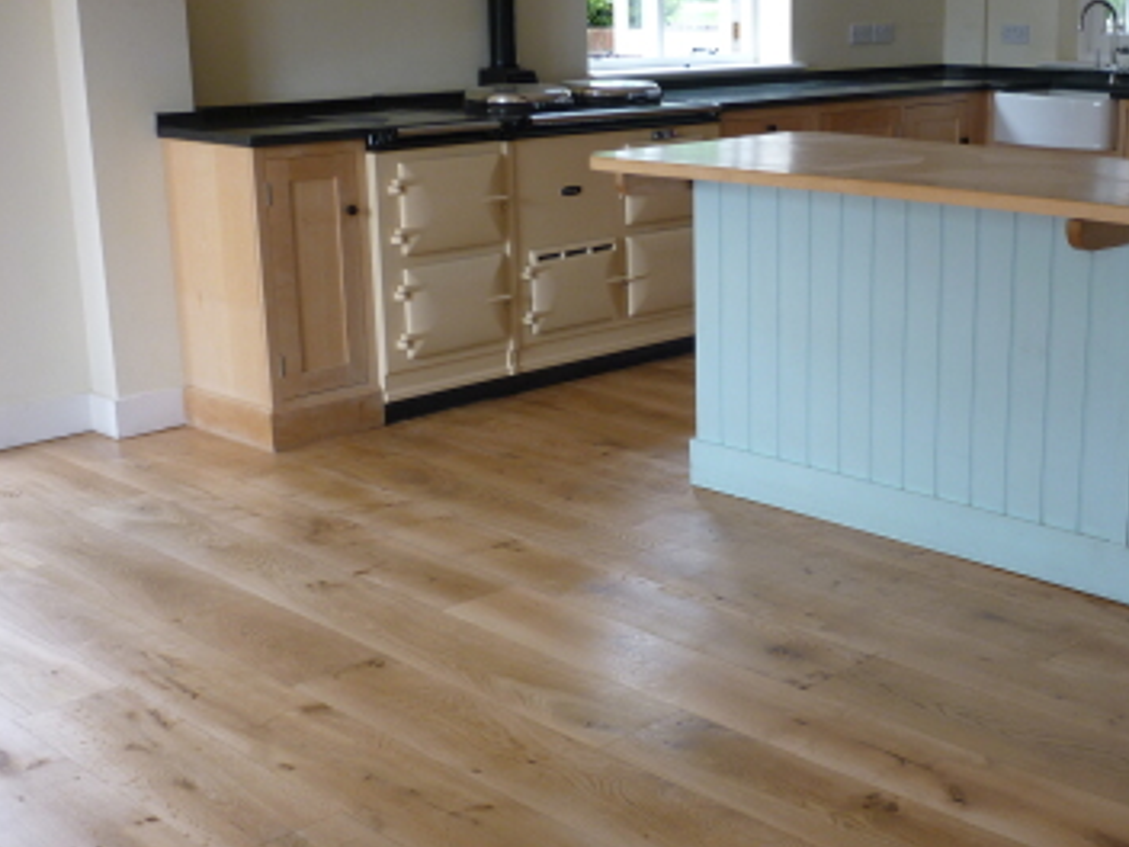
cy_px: 436
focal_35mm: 48
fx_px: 1566
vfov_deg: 30.3
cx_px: 805
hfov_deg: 38.9
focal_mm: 5.5
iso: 80
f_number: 2.8
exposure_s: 1/30
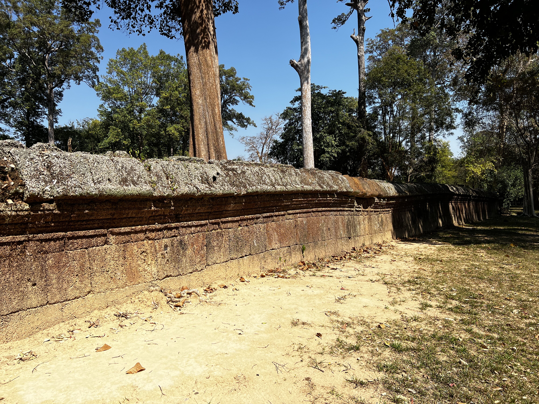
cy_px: 202
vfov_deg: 53.1
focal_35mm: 26
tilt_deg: -0.5
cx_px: 270
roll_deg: +0.9
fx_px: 405
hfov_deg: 67.3
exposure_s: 1/3571
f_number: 1.5
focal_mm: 5.7
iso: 50
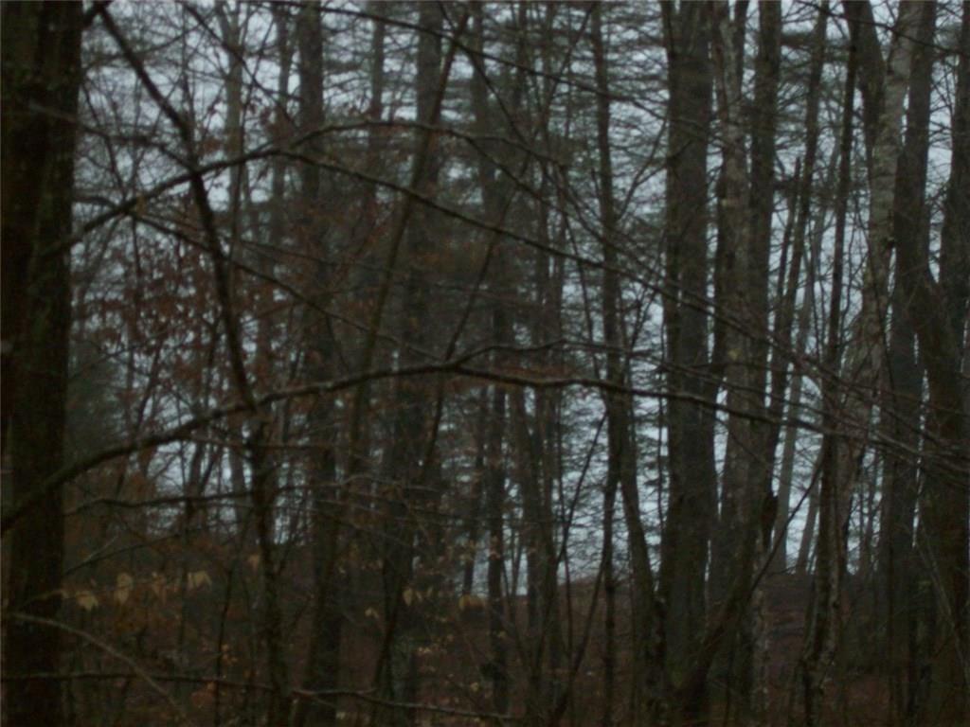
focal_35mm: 108
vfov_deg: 13.7
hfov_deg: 18.2
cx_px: 485
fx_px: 3026
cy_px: 364
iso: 200
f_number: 4.8
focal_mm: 18
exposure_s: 1/128
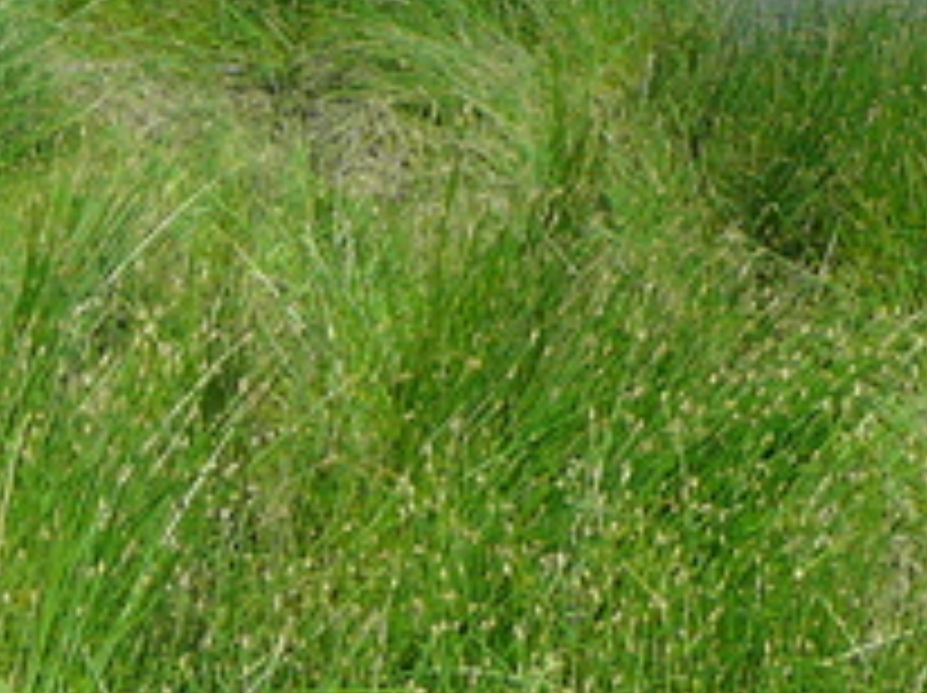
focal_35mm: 119
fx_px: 3183
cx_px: 342
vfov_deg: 11.9
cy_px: -331
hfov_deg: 16.5
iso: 80
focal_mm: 5.2
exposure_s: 1/400
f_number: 5
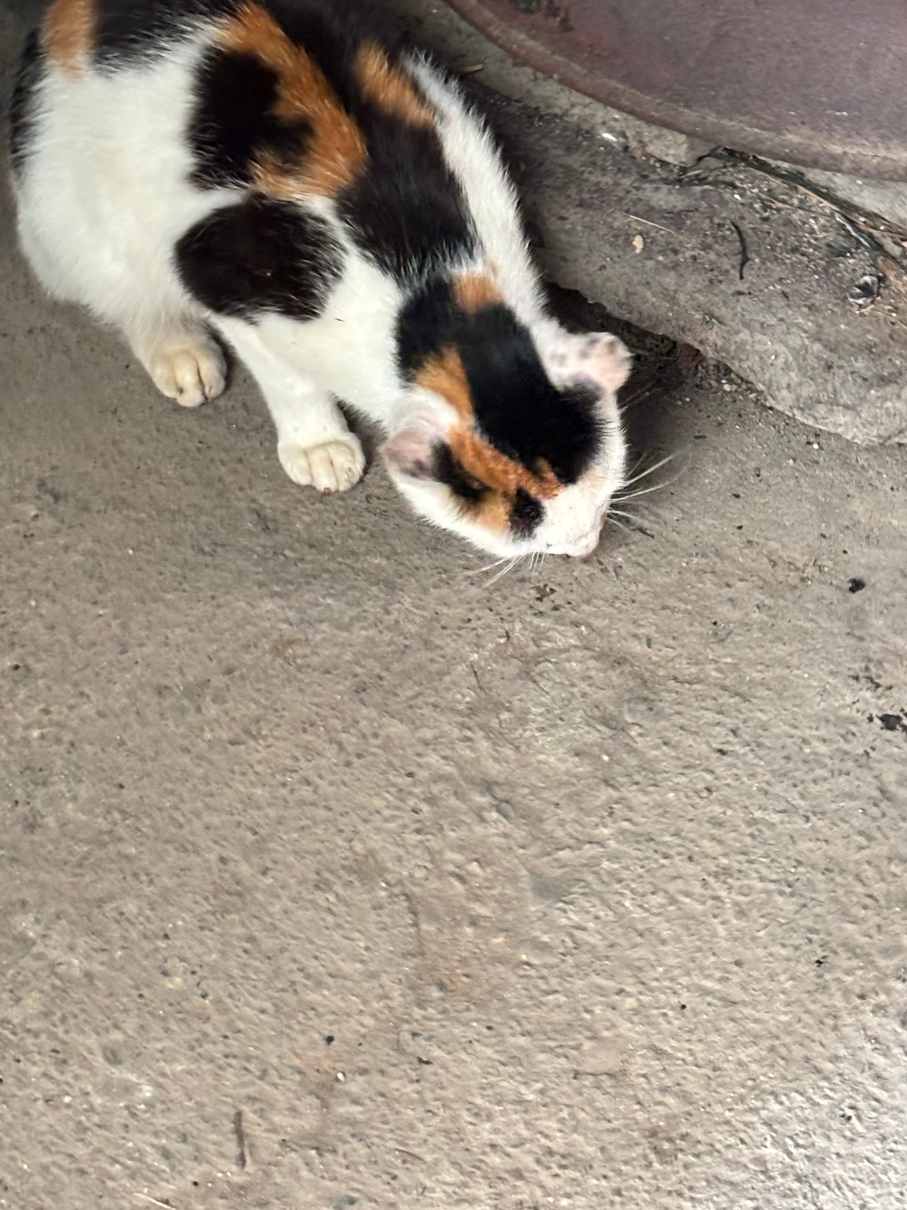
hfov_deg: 16.4
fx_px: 3145
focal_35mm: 90
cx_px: 294
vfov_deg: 21.5
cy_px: 267
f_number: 1.6
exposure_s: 1/28
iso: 400
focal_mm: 5.96
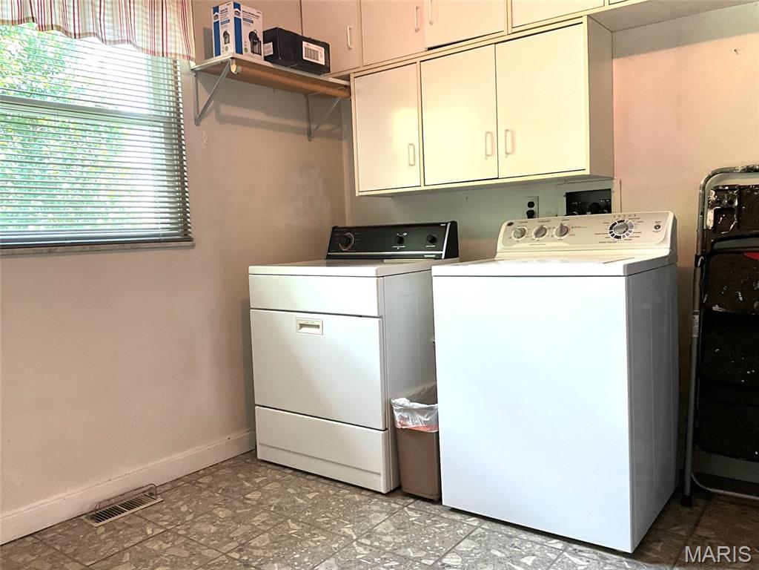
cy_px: 285
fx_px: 636
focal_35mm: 29
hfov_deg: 61.7
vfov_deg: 48.2
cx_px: 380
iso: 100
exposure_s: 1/60
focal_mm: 3
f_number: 1.8
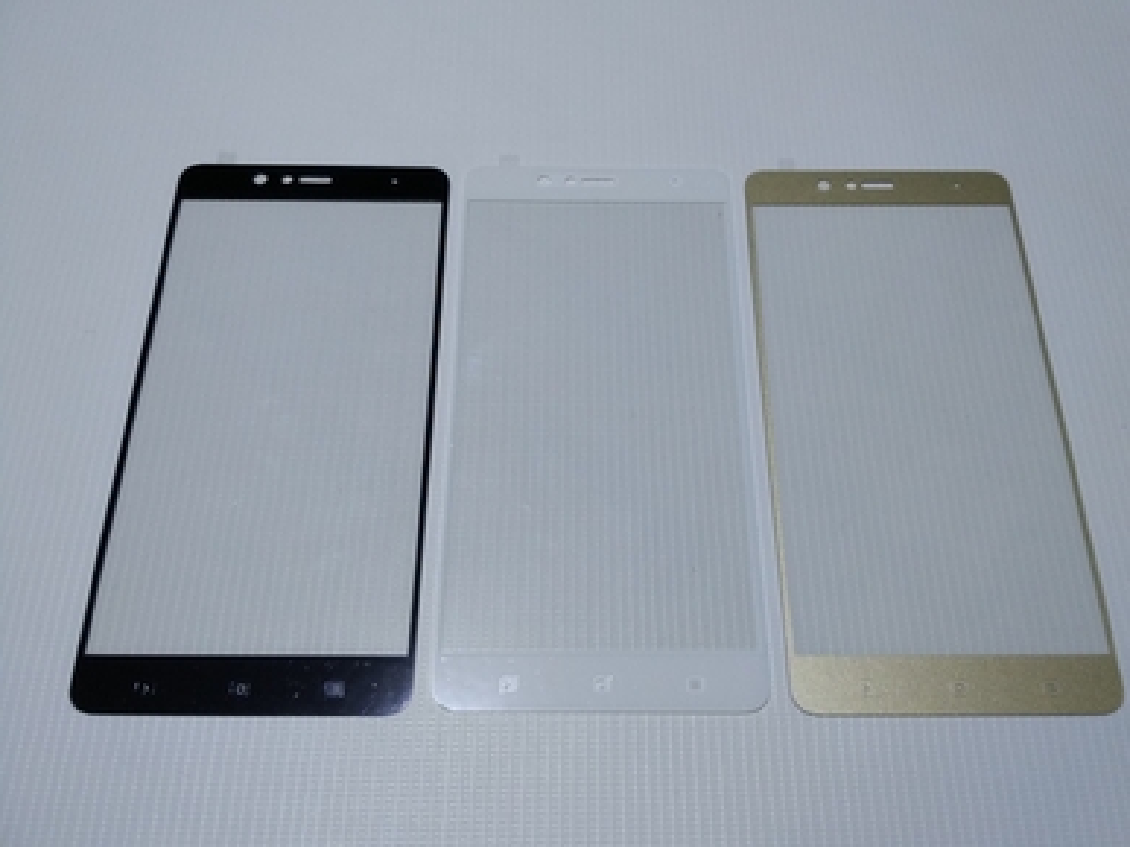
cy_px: 426
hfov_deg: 58.4
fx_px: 1012
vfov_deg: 45.4
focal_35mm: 31
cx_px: 581
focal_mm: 4.12
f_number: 2
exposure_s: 1/50
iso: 337
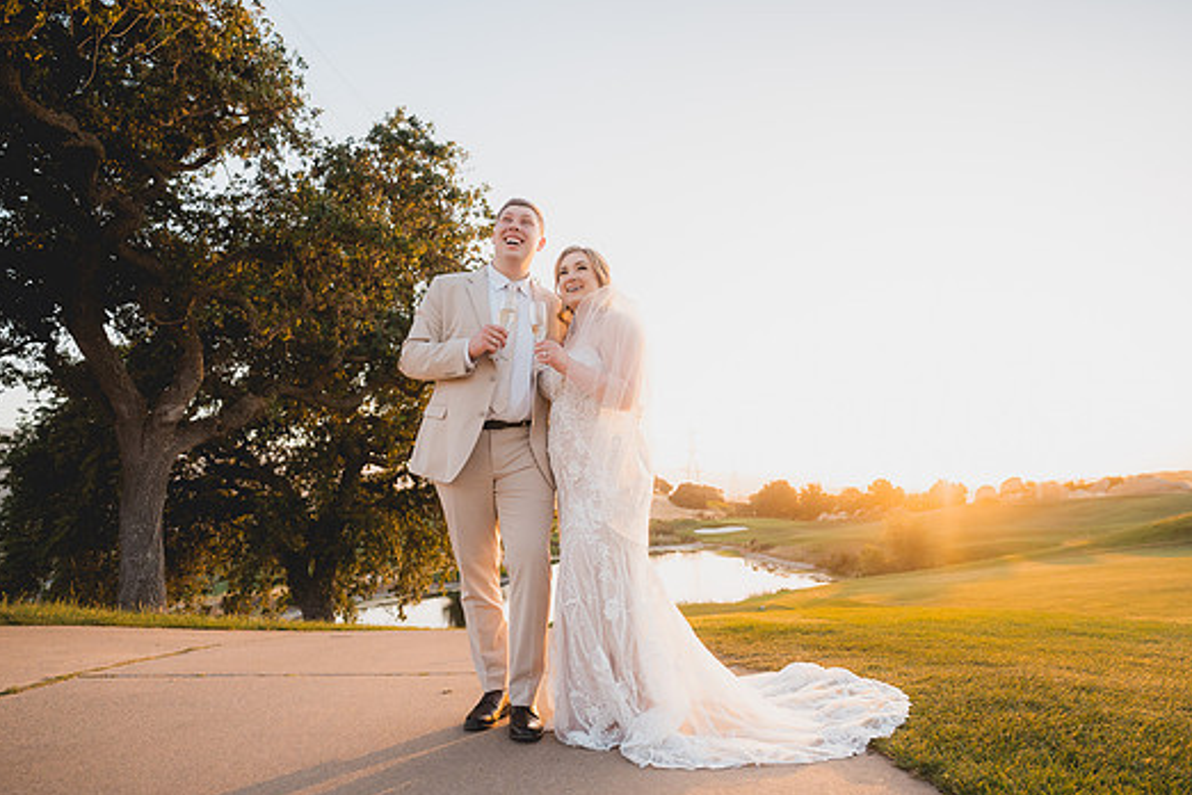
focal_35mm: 20
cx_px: 635
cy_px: 437
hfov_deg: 83.9
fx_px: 662
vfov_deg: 61.8
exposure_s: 1/1250
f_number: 2.8
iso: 1250
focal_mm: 18
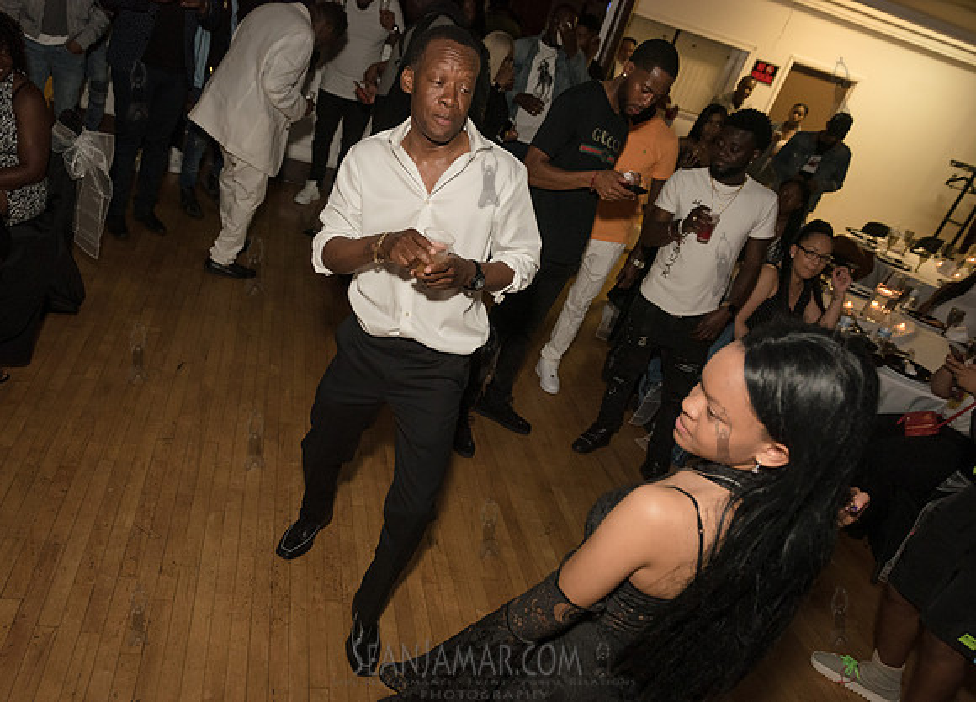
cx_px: 422
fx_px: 738
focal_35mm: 27
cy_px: 369
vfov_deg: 50.8
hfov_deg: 66.7
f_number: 3.5
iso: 2000
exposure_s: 1/400
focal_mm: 24
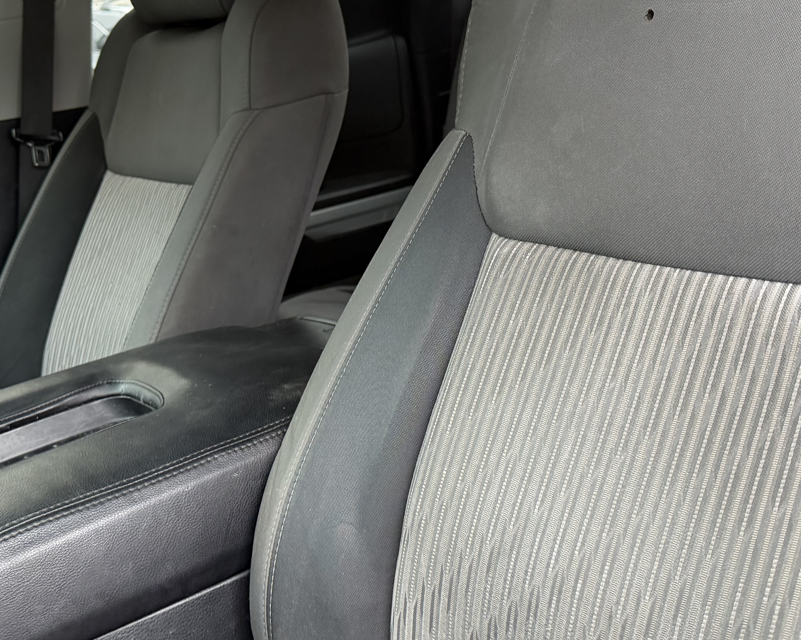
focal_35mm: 44
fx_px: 1043
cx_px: 410
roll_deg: +3.2
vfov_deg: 33.8
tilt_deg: -13.0
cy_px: 200
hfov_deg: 42.0
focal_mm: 6.76
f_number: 1.78
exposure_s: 1/119
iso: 200
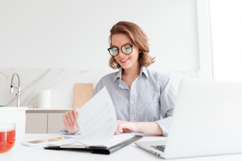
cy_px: 80
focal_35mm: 32
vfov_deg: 41.2
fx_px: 215
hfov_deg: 58.7
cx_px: 121
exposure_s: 1/320
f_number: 3.5
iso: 250
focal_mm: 32
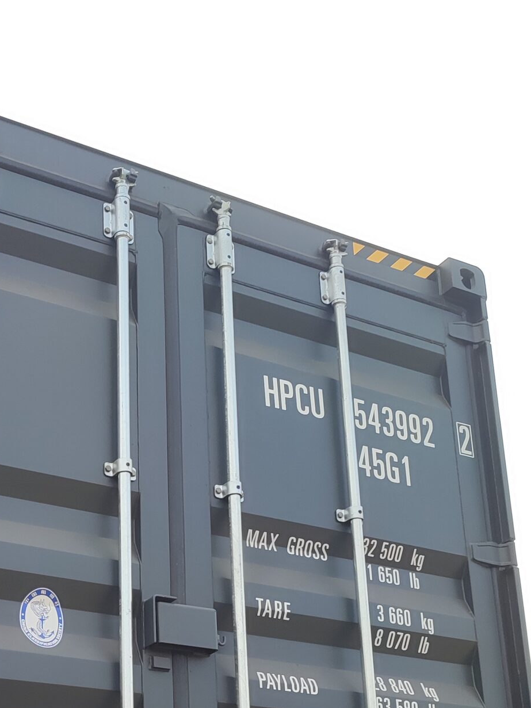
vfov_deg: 34.8
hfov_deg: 27.4
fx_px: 1064
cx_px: 103
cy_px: 631
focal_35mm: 52
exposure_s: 1/545
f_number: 1.9
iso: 50
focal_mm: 6.04
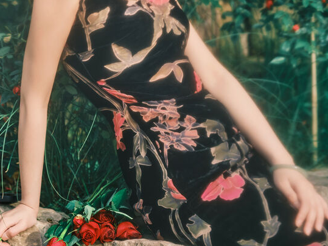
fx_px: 843
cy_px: 37
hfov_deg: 21.3
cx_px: 8
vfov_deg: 16.4
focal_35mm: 89
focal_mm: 50
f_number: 3.2
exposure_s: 1/1600
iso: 400
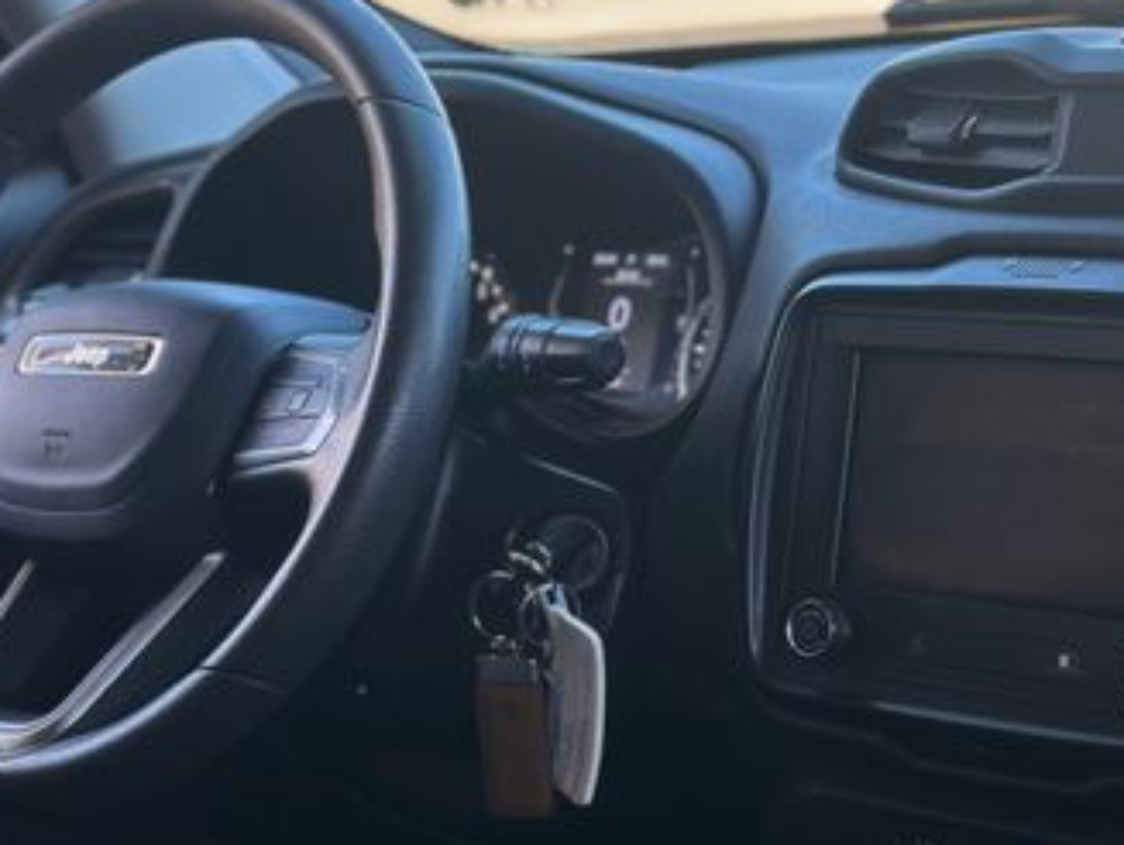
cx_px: 492
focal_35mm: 69
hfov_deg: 28.1
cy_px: 505
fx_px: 2243
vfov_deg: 21.3
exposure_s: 1/213
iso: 80
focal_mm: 6.86
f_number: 1.78
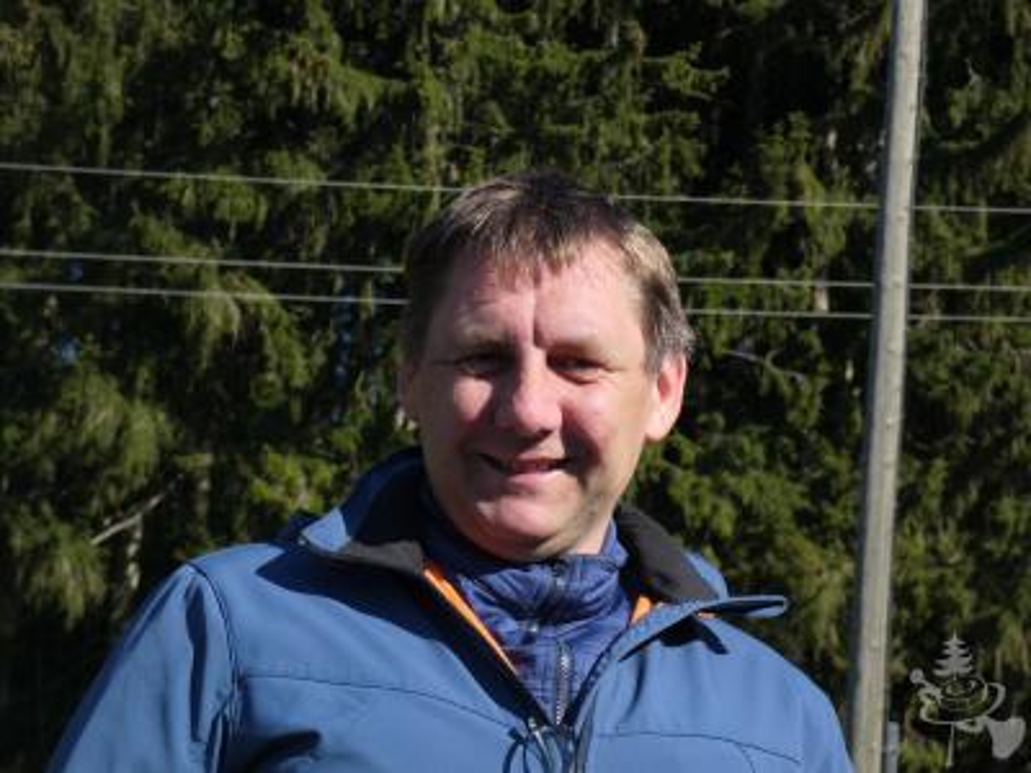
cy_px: 386
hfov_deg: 14.9
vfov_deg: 11.2
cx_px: 516
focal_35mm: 132
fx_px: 3931
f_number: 5.2
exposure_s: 1/400
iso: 80
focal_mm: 23.7
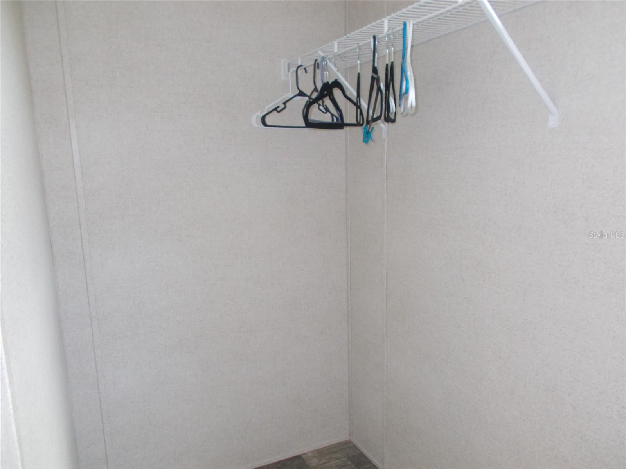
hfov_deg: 67.3
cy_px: 234
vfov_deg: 53.1
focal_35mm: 26
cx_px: 313
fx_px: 470
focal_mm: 4.6
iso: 200
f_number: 3.2
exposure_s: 1/25
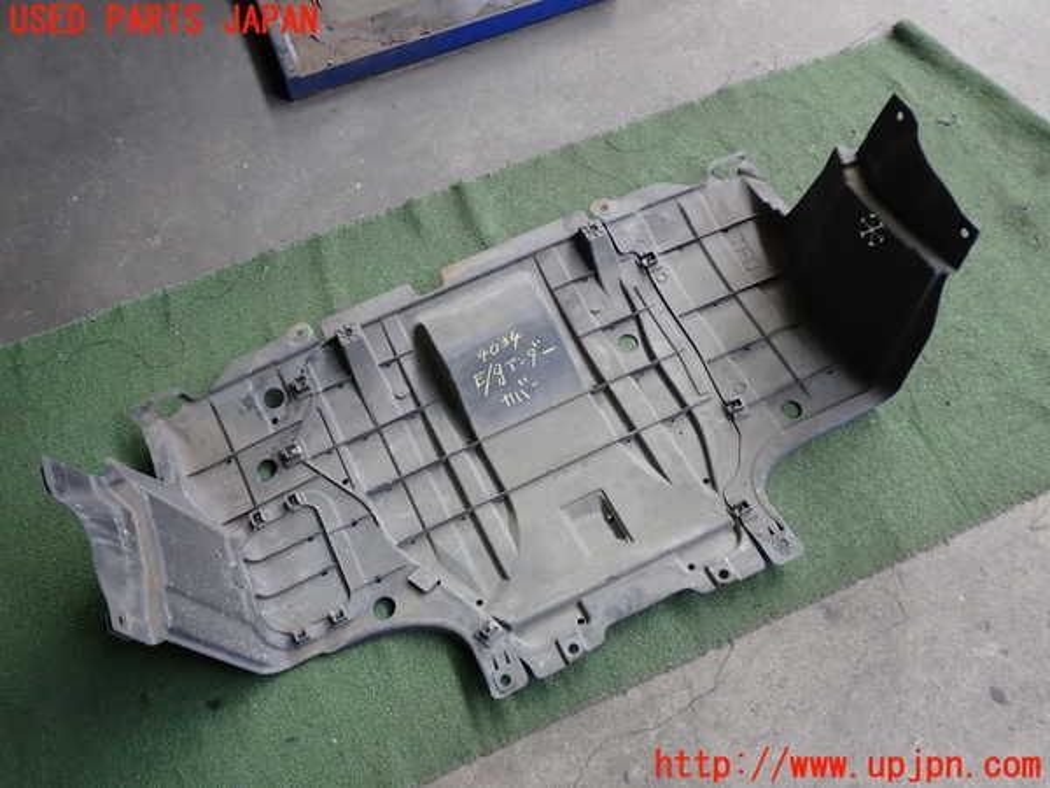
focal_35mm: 32
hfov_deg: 56.8
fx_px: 971
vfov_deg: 44.2
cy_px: 394
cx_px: 525
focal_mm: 5.79
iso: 160
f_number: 2.4
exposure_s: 1/125
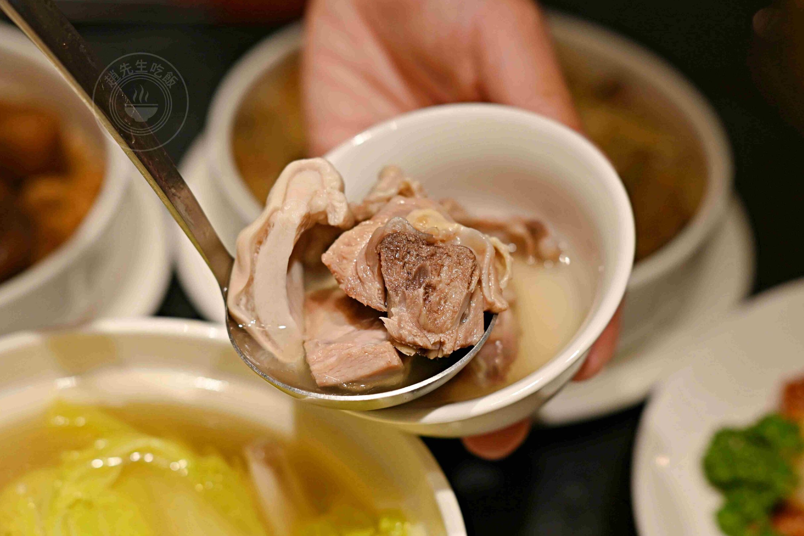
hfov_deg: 25.7
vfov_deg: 17.3
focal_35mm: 79
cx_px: 381
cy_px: 280
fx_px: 1765
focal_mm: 50
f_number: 2.8
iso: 180
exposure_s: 1/200
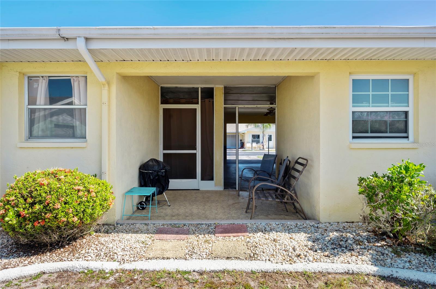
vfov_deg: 60.6
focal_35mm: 20
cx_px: 218
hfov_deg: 82.6
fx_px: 248
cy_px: 144
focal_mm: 20.5
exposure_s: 1/40
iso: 100
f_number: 8
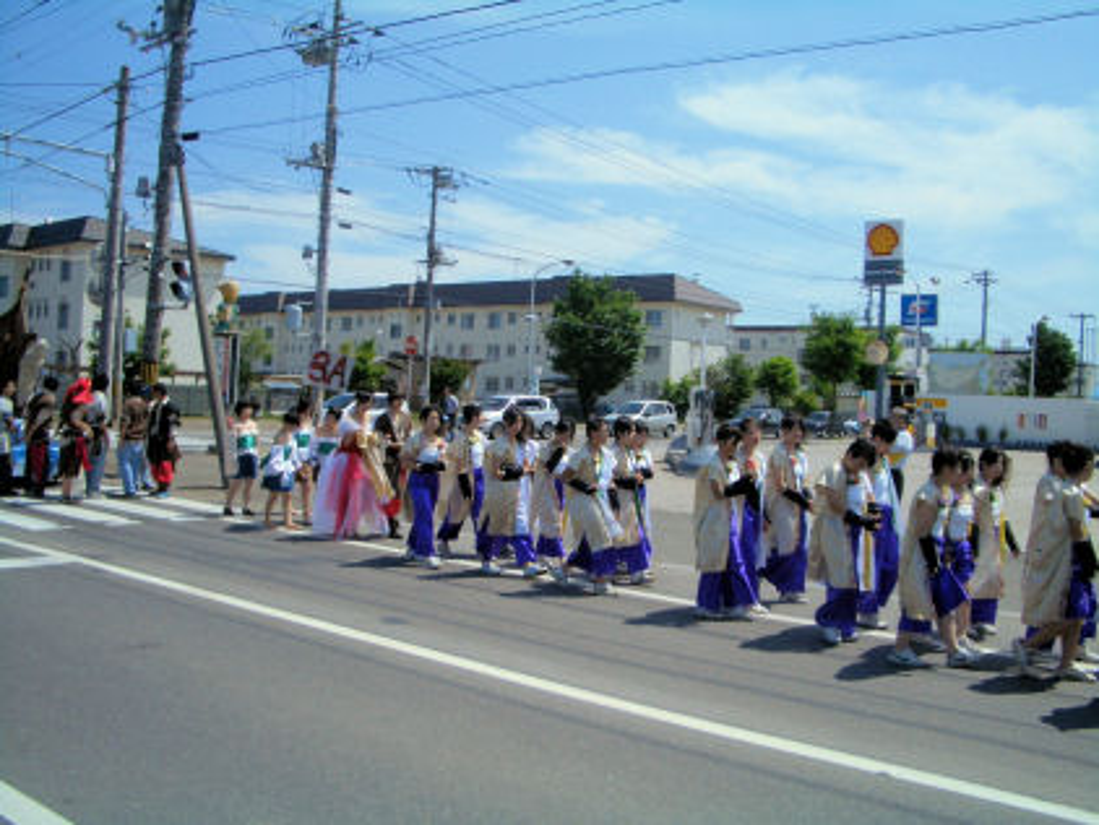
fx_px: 1112
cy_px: 412
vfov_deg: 40.7
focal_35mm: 35
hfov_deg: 52.6
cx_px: 550
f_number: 4.3
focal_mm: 5.8
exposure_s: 1/1250
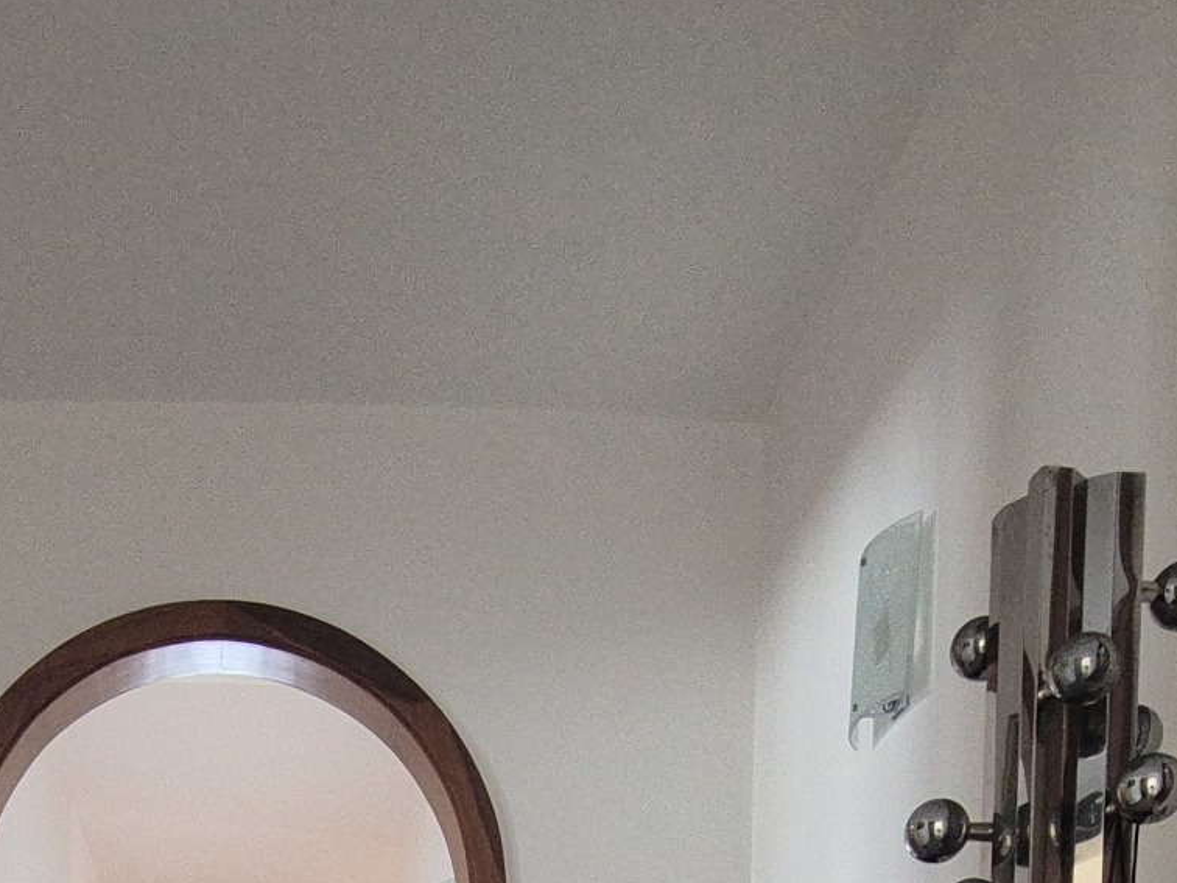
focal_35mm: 44
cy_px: 1461
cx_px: 291
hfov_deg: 41.6
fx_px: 1496
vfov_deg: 23.2
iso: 400
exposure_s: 1/50
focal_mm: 2.2
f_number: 2.2
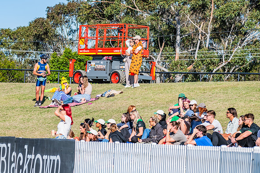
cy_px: 77
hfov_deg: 8.5
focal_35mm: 242
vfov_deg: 5.7
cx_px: 113
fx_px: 1748
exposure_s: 1/1250
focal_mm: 210
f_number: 11
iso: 640
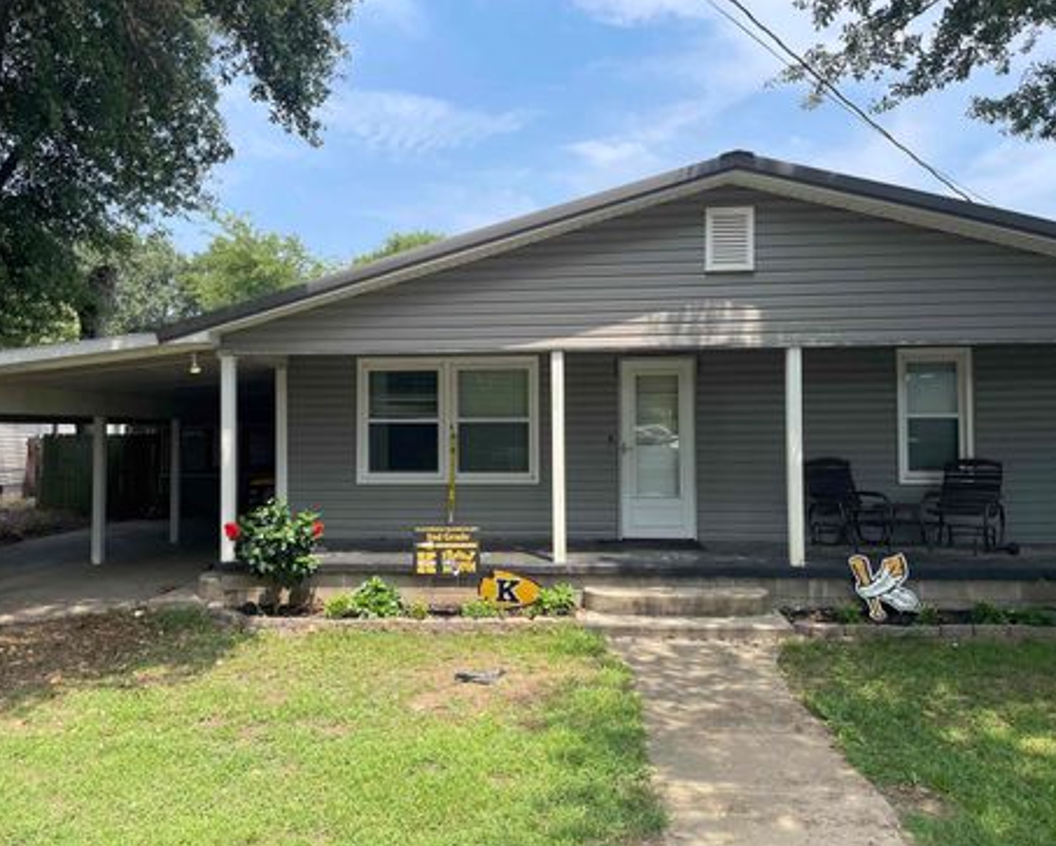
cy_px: 418
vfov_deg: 51.6
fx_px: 876
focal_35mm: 28
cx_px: 497
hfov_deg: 62.1
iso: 32
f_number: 1.6
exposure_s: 1/1855
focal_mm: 4.2
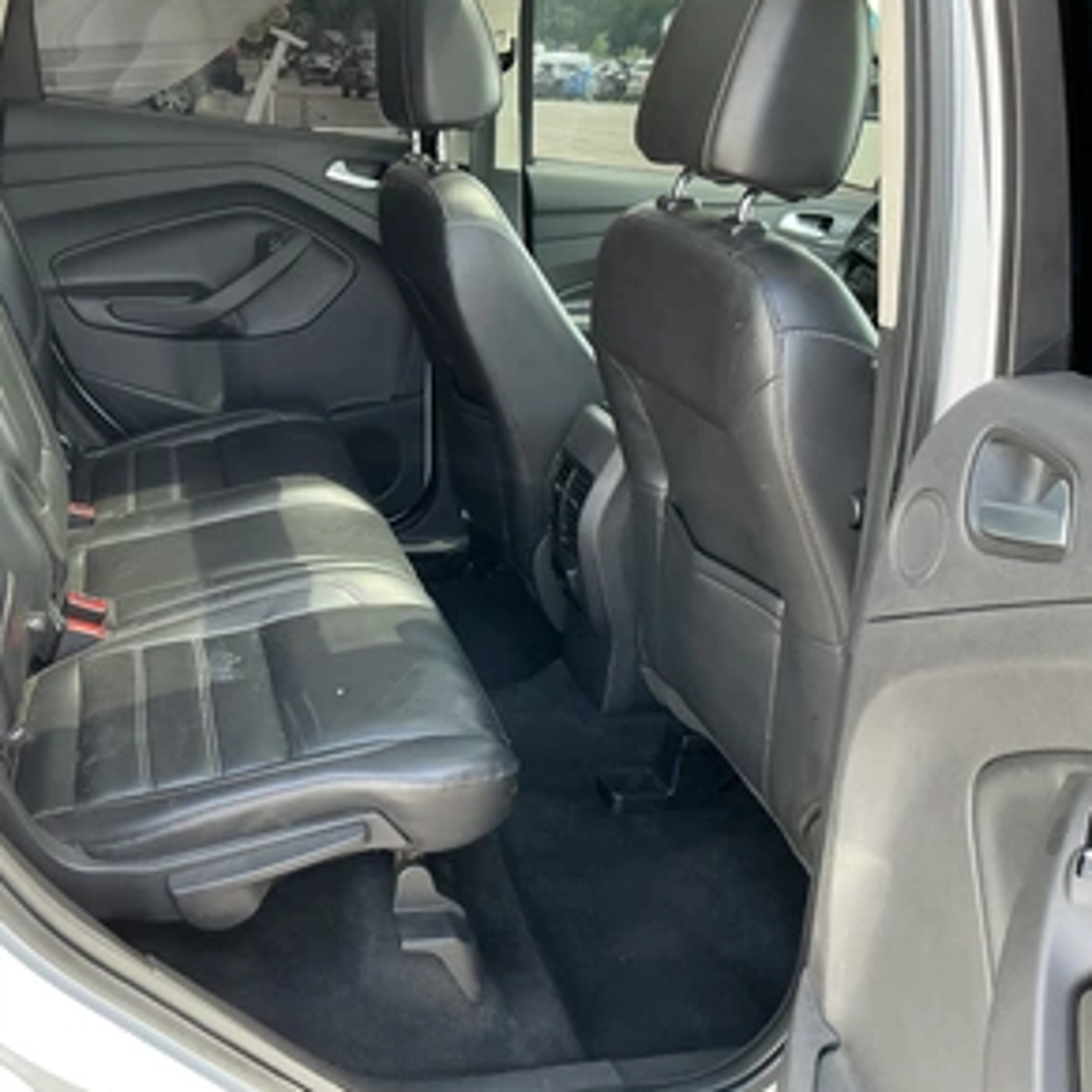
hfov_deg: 47.9
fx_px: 1213
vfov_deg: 48.4
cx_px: 398
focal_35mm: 34
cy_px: 540
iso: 50
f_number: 1.8
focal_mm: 3
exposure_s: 1/122
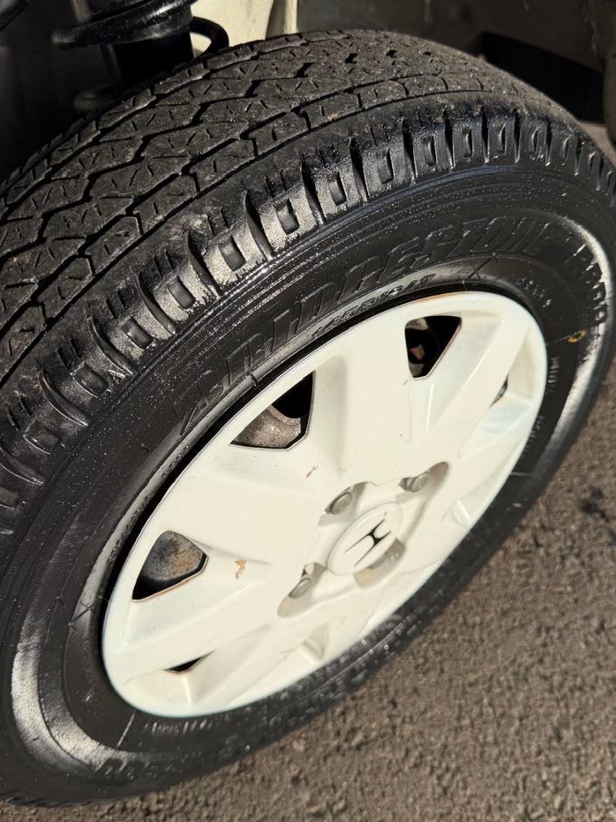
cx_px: 307
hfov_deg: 42.9
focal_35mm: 33
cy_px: 401
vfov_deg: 55.4
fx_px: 783
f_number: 1.78
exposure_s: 1/3759
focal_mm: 6.76
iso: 80
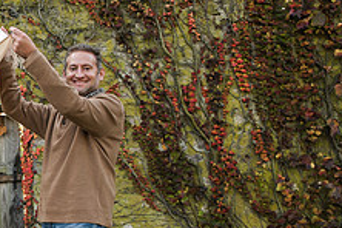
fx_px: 693
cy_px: 192
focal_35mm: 73
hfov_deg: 24.5
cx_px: -90
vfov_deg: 18.4
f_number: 5.6
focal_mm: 27
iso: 1000
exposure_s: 1/400
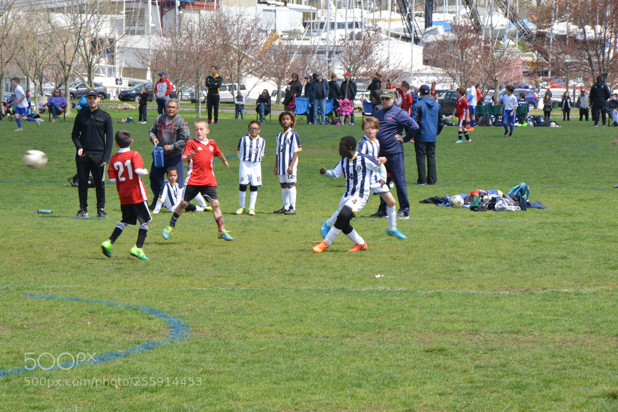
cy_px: 206
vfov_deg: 6.9
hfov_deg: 10.3
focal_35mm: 200
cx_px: 309
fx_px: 3433
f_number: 22
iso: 800
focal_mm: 200
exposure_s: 1/125
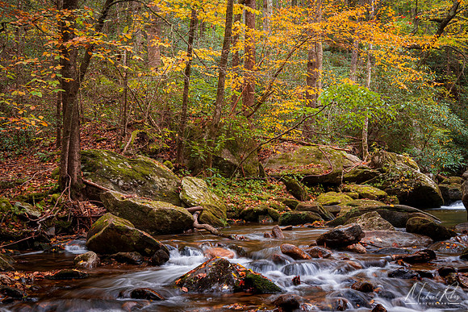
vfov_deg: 31.9
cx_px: 234
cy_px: 156
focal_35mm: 42
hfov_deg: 46.4
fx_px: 546
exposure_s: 1/2
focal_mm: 28
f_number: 13
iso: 100
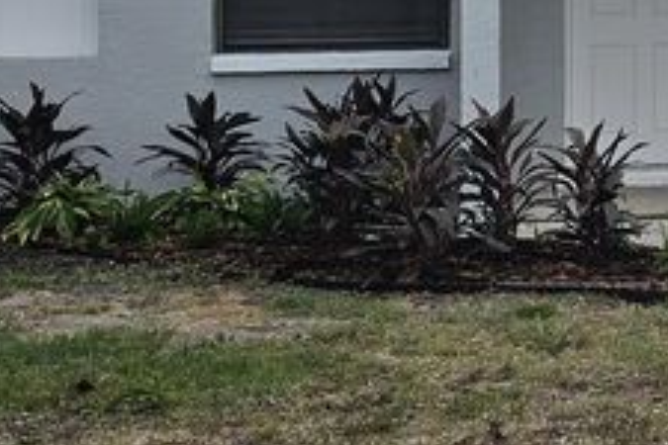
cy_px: -27
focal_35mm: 109
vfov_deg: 12.4
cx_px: 929
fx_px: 2022
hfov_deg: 17.3
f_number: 1.7
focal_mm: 6.3
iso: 10
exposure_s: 1/219
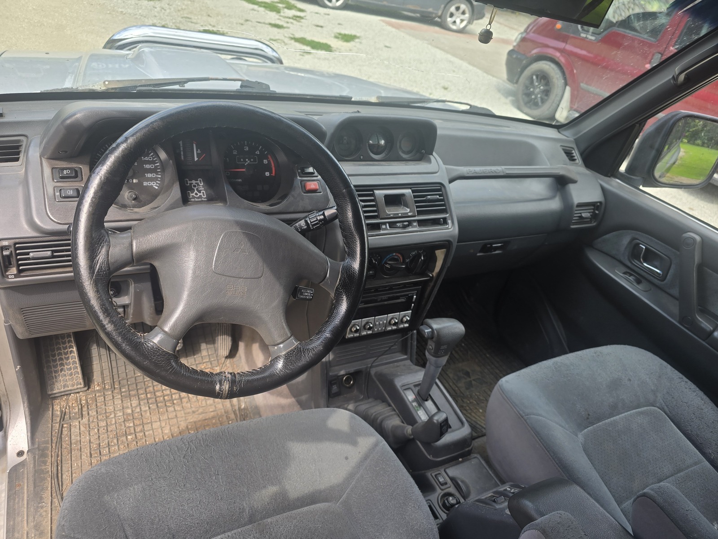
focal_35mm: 23
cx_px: 359
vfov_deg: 58.9
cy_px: 270
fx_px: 477
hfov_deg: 73.9
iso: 16
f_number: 1.7
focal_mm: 6.3
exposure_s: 1/180
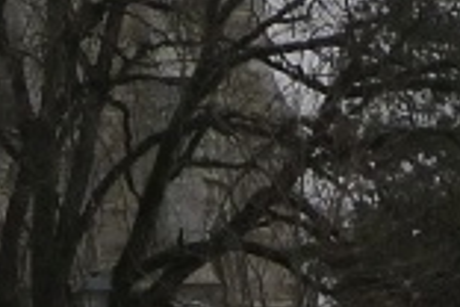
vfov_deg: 5.3
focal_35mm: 246
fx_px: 3143
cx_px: -280
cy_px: -558
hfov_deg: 8.2
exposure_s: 1/200
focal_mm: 6
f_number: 3.7
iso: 160
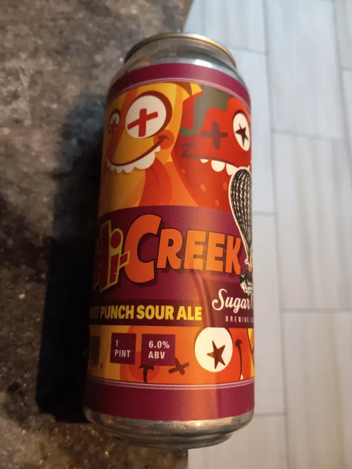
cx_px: 176
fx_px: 366
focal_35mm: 27
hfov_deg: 51.4
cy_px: 234
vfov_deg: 65.3
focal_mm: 3.94
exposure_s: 1/60
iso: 160
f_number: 1.8
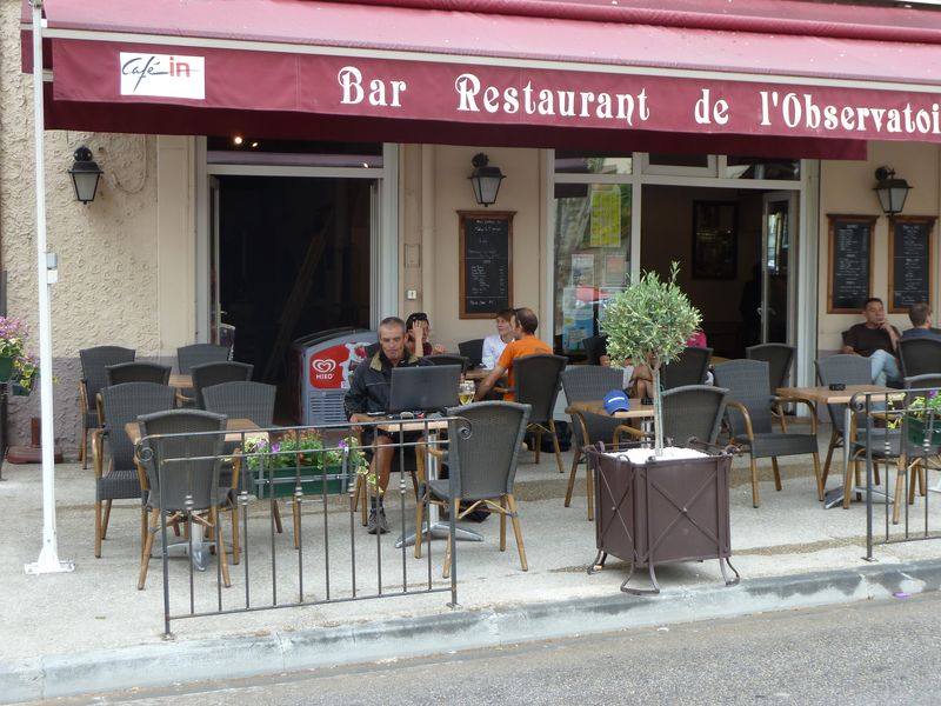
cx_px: 470
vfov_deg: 28.0
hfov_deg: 36.8
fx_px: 1414
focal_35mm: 52
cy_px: 353
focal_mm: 8.5
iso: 80
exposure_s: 1/40
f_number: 3.8
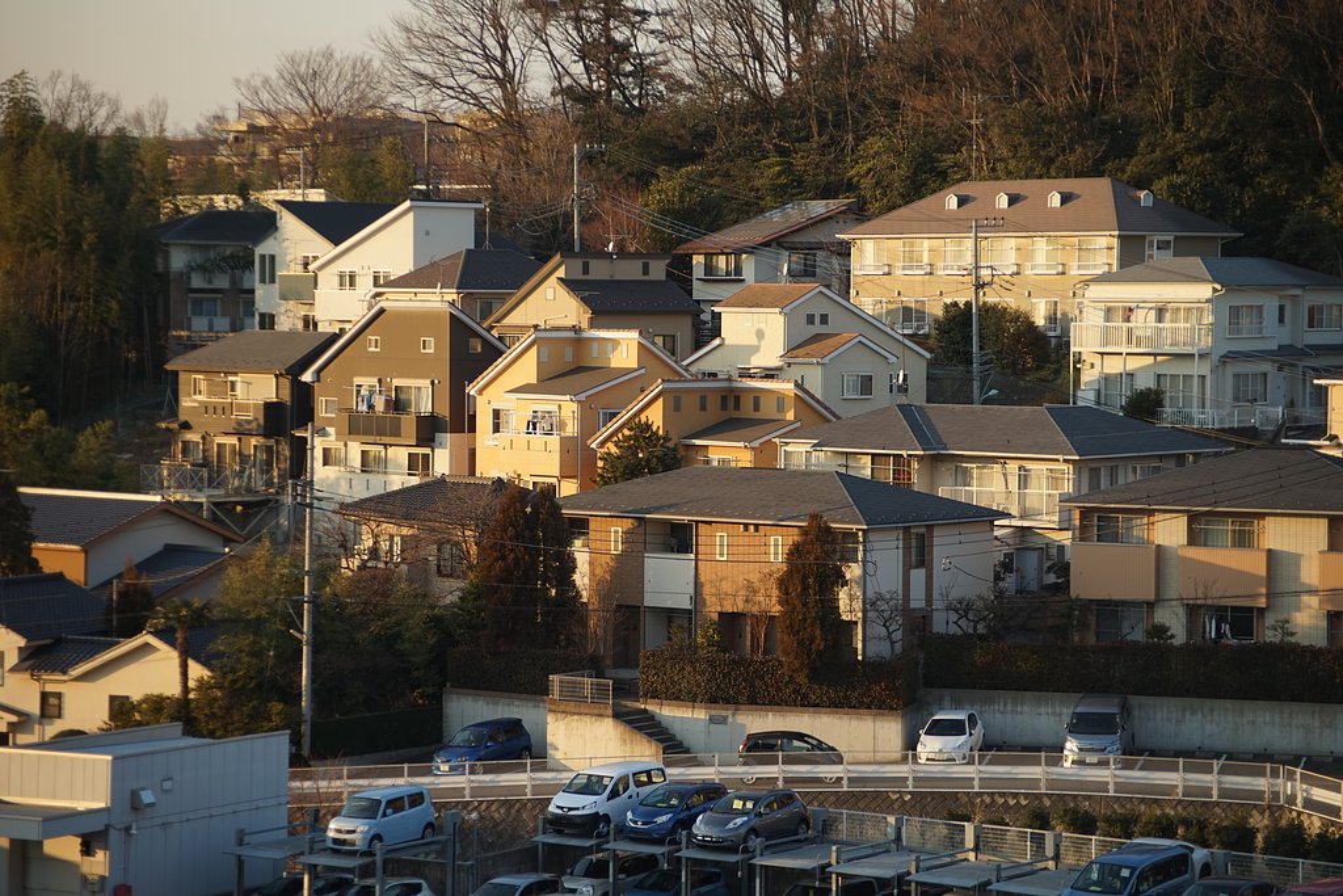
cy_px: 448
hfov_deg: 19.5
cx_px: 672
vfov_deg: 13.0
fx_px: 3917
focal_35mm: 105
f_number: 4.5
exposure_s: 1/160
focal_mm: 105
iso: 100
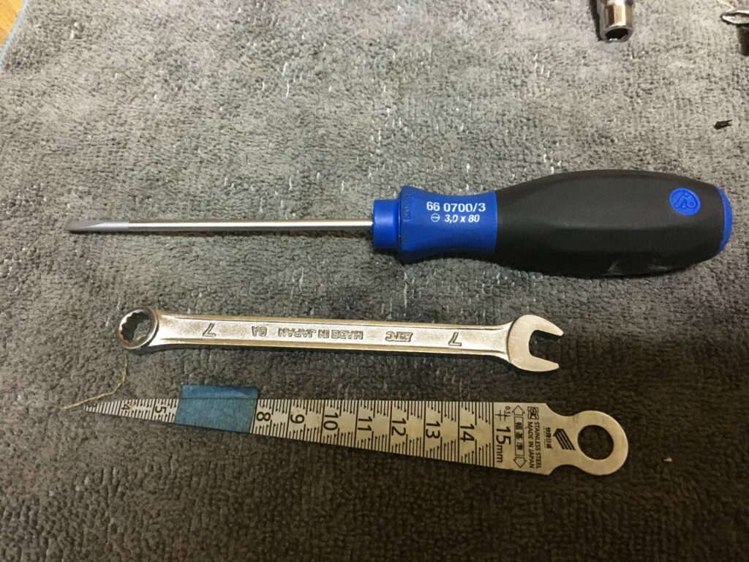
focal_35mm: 29
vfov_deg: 48.2
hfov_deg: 61.7
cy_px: 281
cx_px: 374
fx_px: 627
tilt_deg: -64.1
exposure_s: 1/15
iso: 250
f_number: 2.2
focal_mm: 4.15
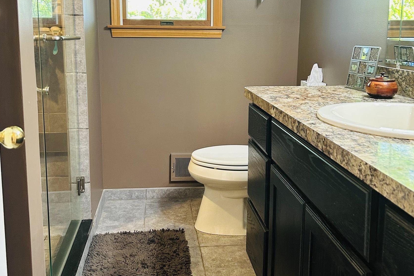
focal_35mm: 37
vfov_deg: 35.7
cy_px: 99
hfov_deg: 51.9
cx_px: 206
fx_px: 426
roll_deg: -1.3
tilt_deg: -9.2
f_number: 1.5
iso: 160
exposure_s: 1/60
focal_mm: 5.7
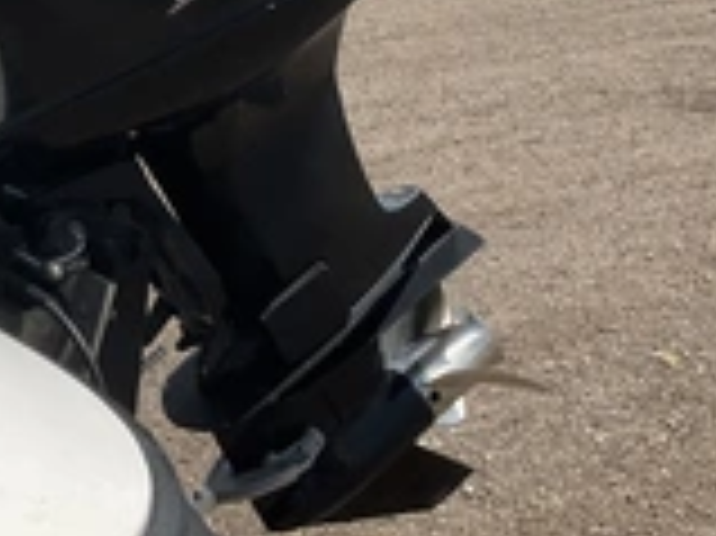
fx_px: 1509
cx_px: 167
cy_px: 32
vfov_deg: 19.7
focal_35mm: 73
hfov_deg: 26.3
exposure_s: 1/2227
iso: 25
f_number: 1.8
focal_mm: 3
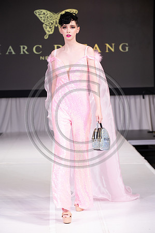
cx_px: 78
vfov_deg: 18.3
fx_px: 725
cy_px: 116
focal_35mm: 112
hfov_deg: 12.2
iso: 2000
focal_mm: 112
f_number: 5.6
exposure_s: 1/400
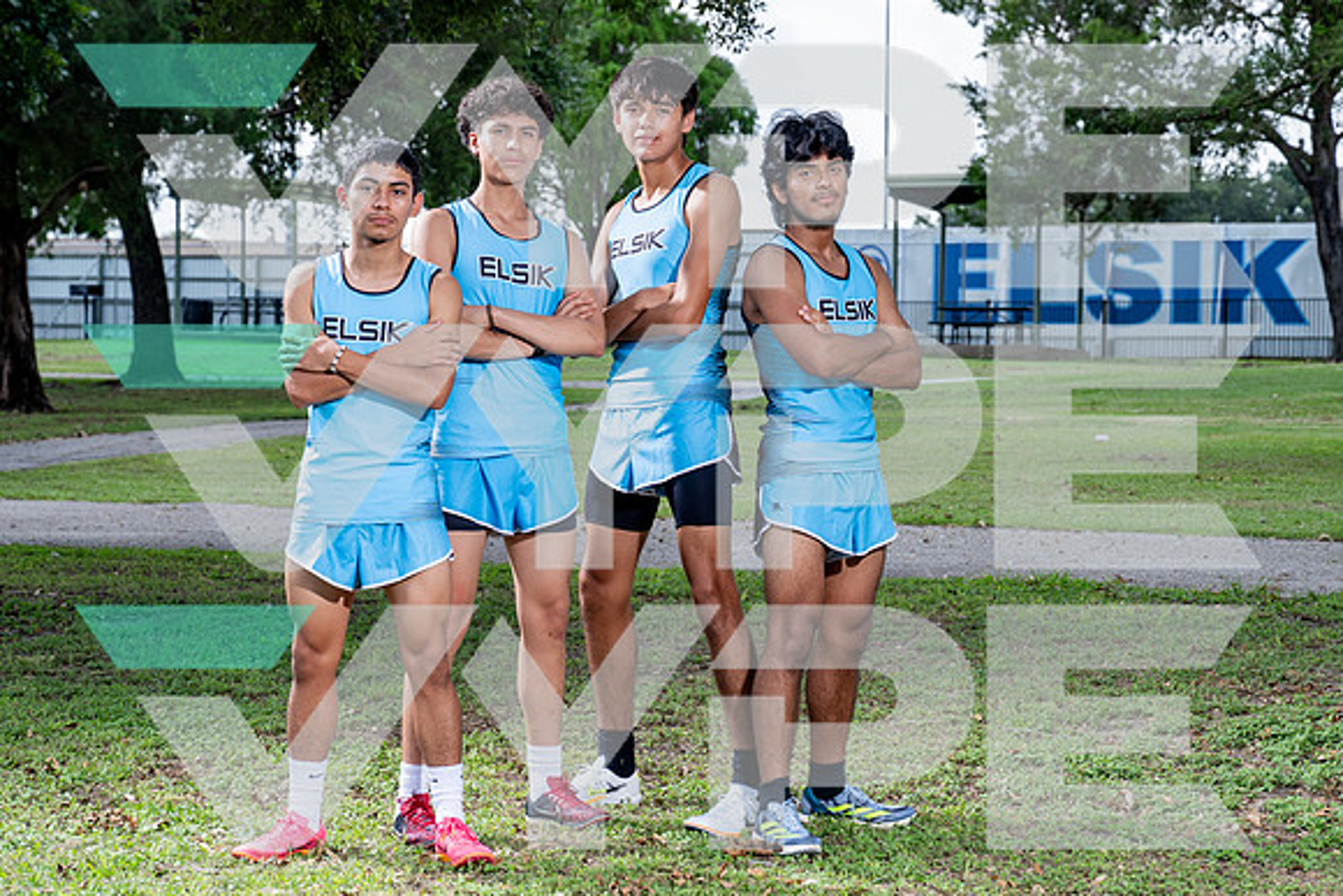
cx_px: 671
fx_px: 3415
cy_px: 413
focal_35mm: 92
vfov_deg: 14.9
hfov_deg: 22.2
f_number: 5.6
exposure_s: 1/250
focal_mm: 70
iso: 100
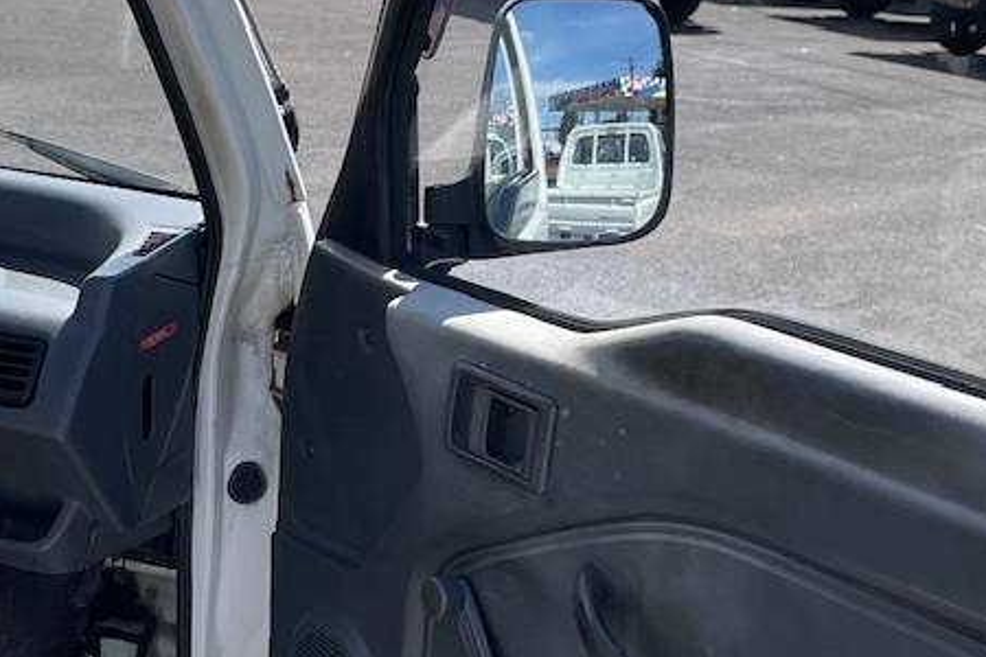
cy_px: 466
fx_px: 2027
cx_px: 191
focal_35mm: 74
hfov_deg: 26.8
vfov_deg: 18.3
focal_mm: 5.1
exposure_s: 1/1403
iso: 32
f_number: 1.6
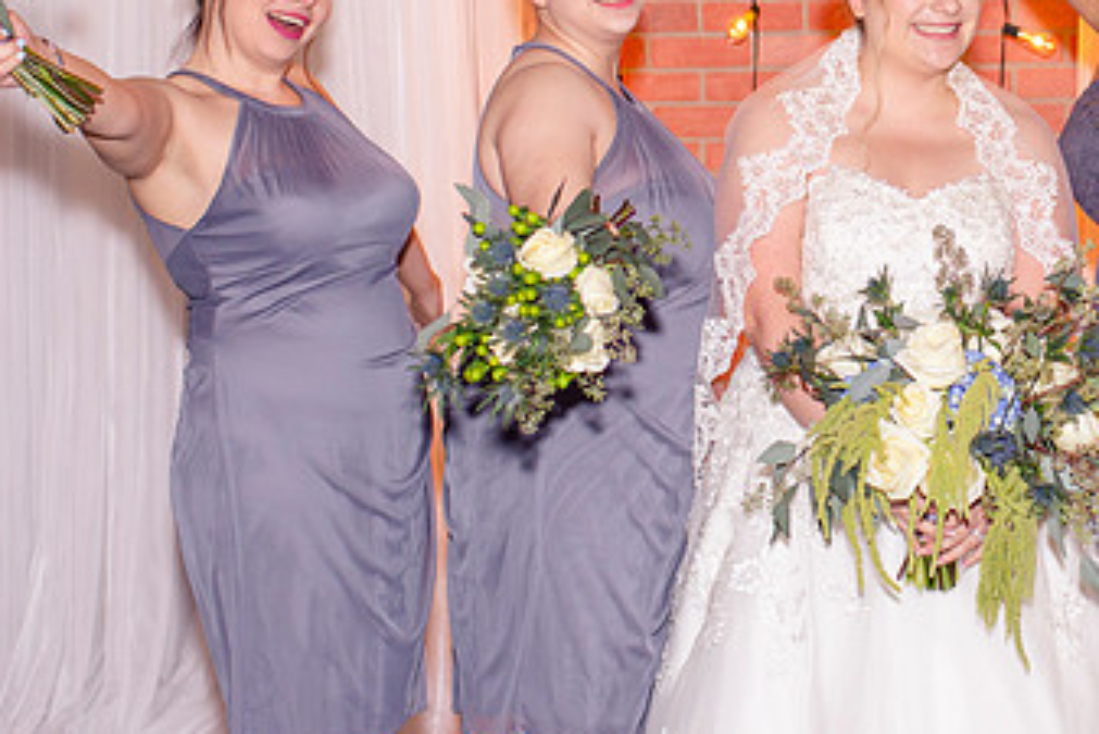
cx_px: 928
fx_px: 3023
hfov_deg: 20.3
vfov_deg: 13.8
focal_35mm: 99
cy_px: 148
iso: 250
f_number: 2.8
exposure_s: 1/250
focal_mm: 35
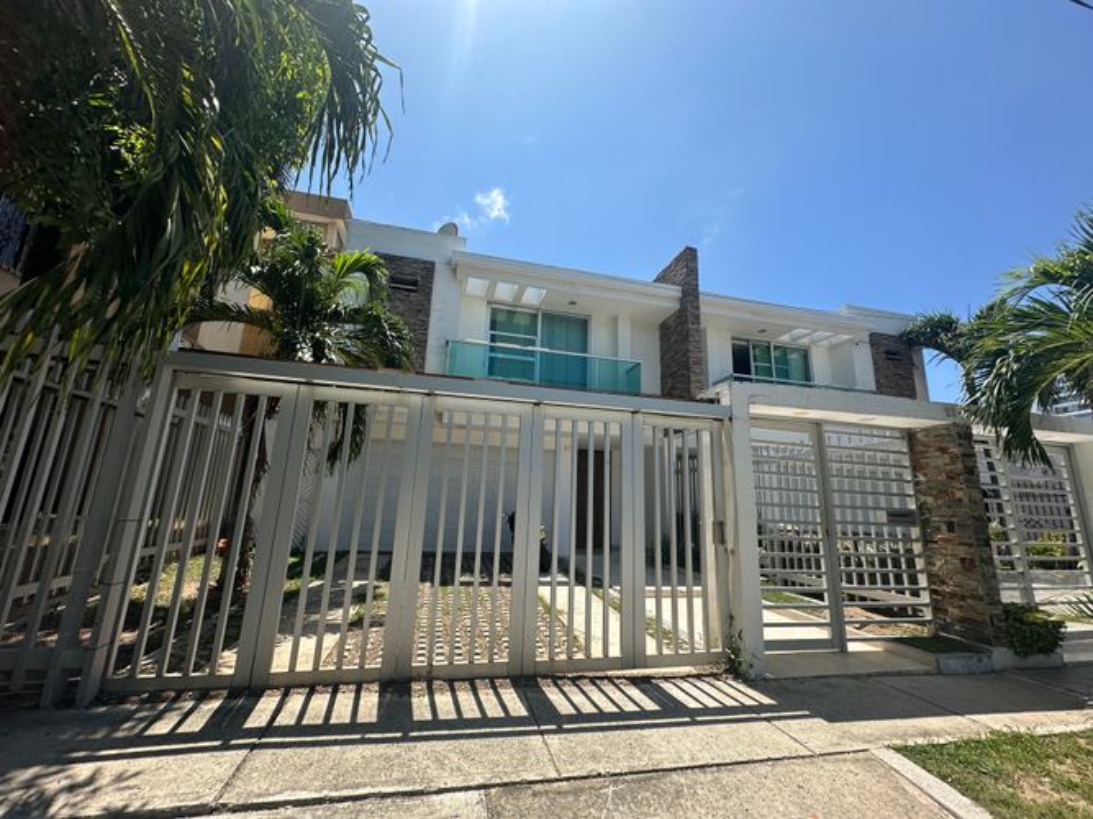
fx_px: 442
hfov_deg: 102.1
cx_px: 546
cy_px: 410
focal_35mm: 14
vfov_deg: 85.7
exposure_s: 1/1490
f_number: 2.2
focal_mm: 2.22
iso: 40
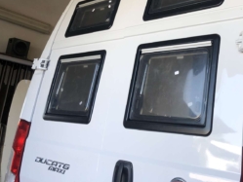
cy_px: 40
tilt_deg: +17.3
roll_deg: -6.4
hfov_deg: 41.8
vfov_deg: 31.5
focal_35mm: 45
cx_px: 148
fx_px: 316
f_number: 1.8
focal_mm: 4
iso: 20
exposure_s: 1/126
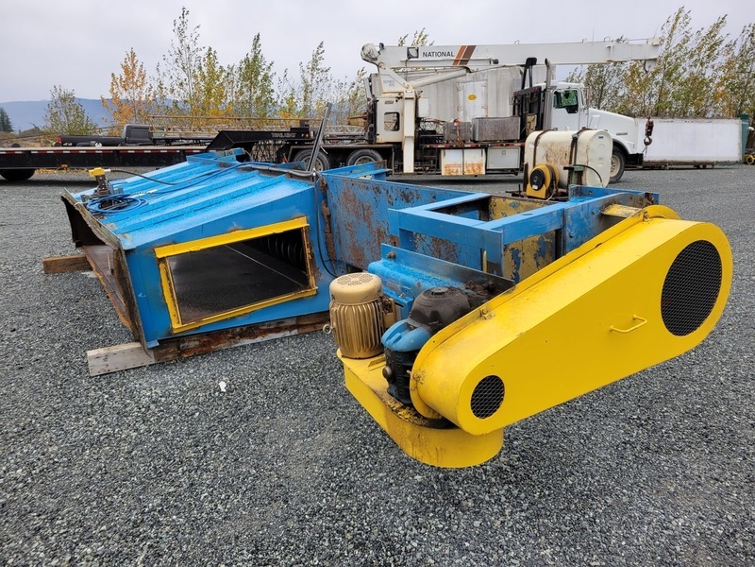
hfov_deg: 67.3
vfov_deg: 53.1
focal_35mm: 26
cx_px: 378
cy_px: 284
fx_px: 567
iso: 40
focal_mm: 5.4
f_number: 1.8
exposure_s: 1/214
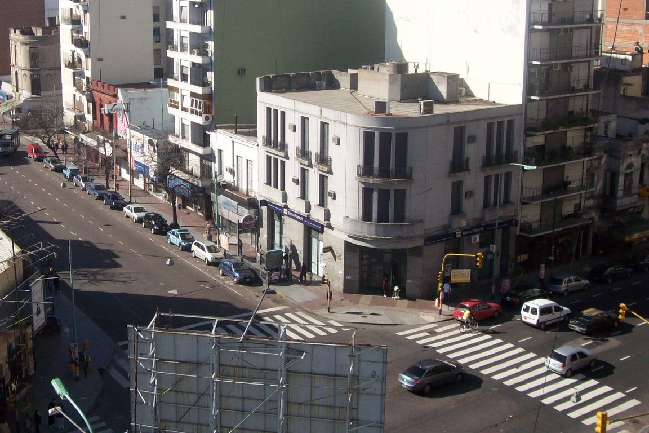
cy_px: 156
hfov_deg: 37.7
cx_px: 208
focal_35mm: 52
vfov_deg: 25.9
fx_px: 937
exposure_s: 1/480
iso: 80
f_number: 4.8
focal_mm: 6
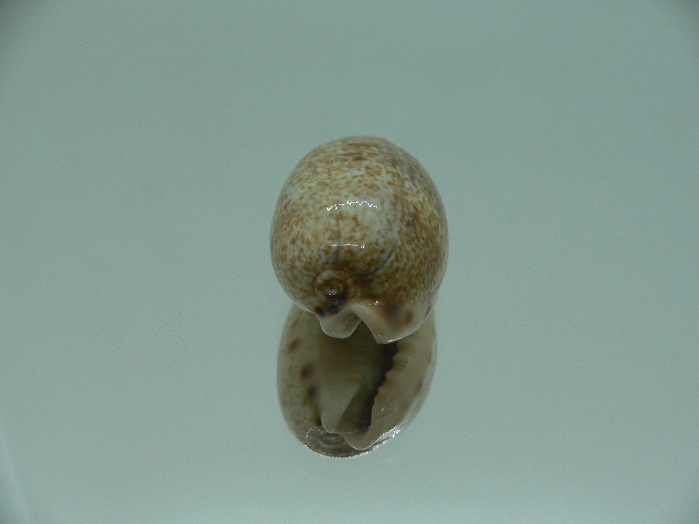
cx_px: 349
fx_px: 727
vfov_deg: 39.7
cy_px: 266
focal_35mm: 36
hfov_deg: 51.4
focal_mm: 4.6
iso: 80
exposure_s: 1/60
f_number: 2.8
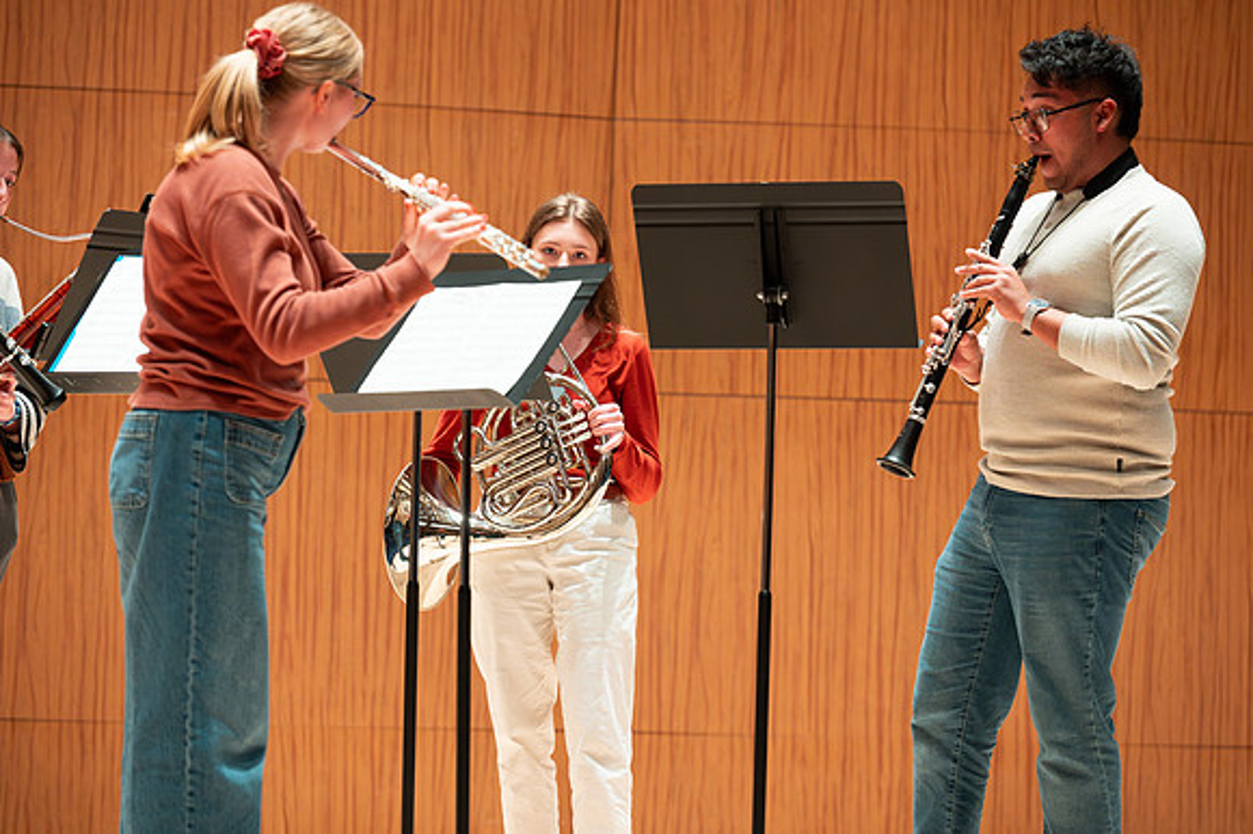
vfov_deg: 7.6
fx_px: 6261
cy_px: 417
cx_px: 626
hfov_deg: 11.4
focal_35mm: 180
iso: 2000
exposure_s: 1/160
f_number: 4
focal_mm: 180
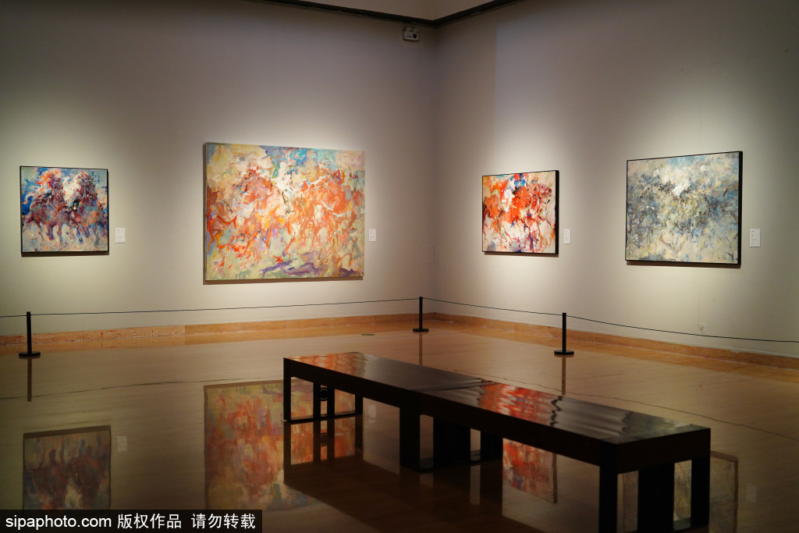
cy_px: 266
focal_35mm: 40
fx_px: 888
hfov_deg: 48.5
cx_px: 400
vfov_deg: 33.4
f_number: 2
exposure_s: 1/200
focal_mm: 40
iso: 1250
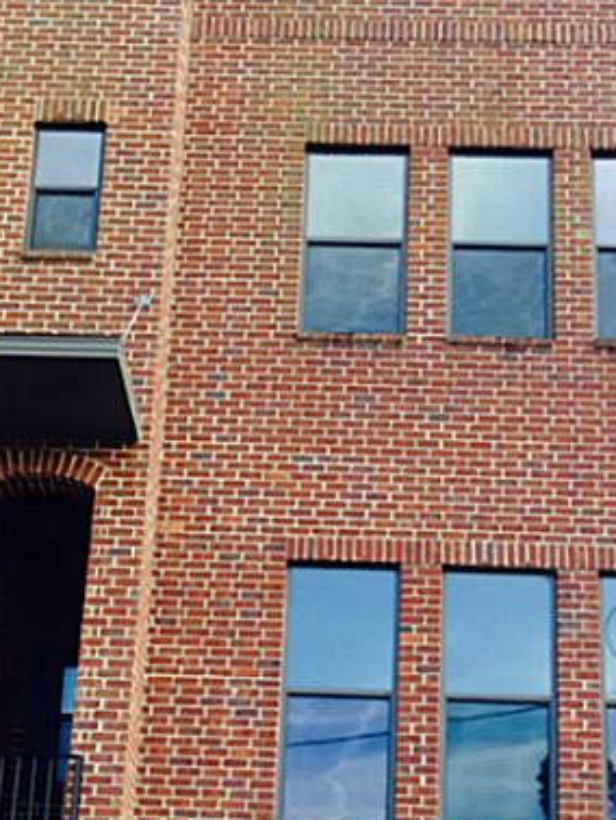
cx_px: 286
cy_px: 677
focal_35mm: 67
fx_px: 1588
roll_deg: -4.5
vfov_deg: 28.2
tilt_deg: +20.1
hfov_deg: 22.0
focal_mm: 4.12
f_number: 2.4
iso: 50
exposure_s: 1/197
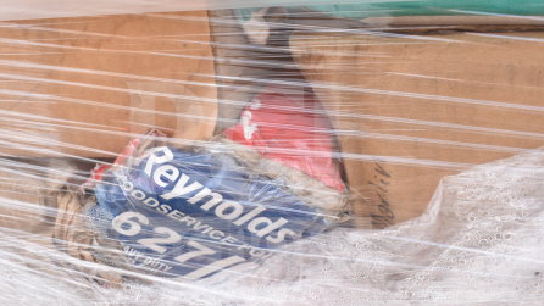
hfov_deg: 47.2
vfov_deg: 27.7
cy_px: 179
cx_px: 234
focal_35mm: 43
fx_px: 620
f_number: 5
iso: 200
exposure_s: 1/250
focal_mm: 20
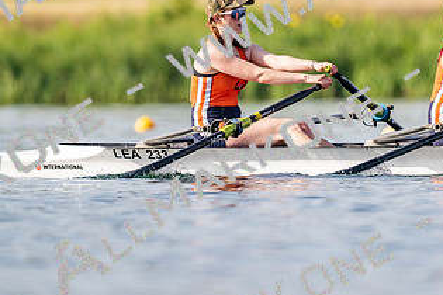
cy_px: 82
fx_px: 13584
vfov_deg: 1.2
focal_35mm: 1104
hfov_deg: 1.9
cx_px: 340
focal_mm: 600
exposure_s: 1/2500
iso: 250
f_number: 5
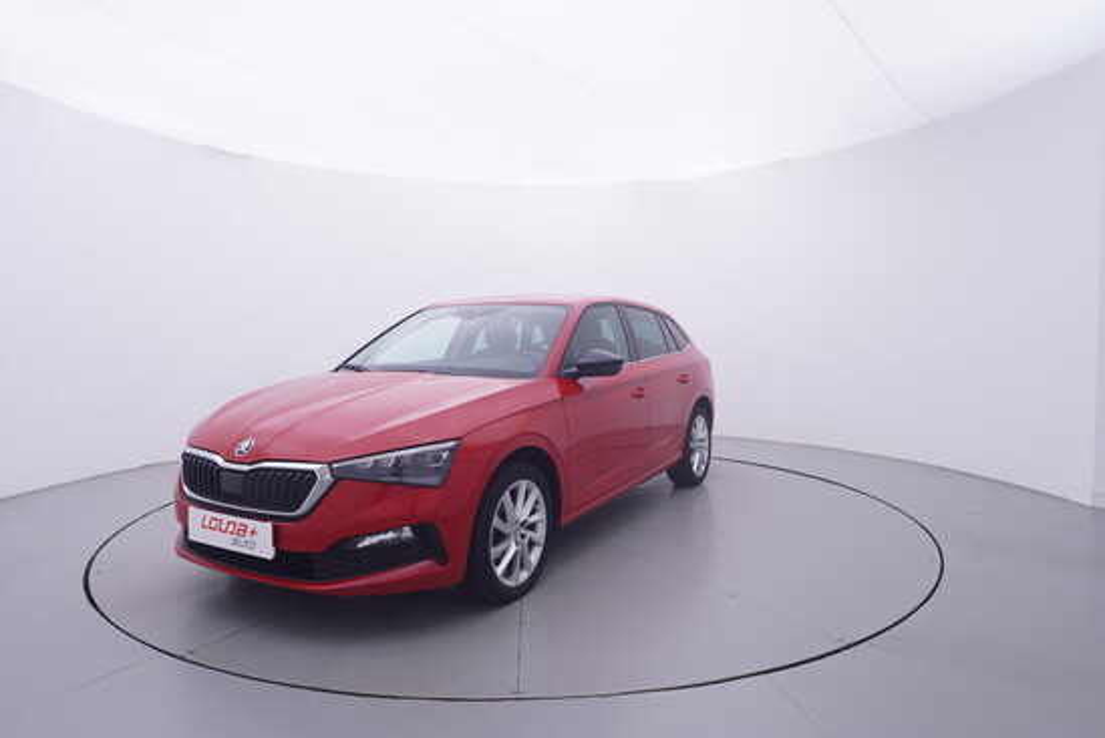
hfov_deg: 77.3
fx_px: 691
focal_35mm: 22
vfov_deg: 56.2
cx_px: 552
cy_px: 369
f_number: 5
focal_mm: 15
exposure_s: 1/80
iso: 200
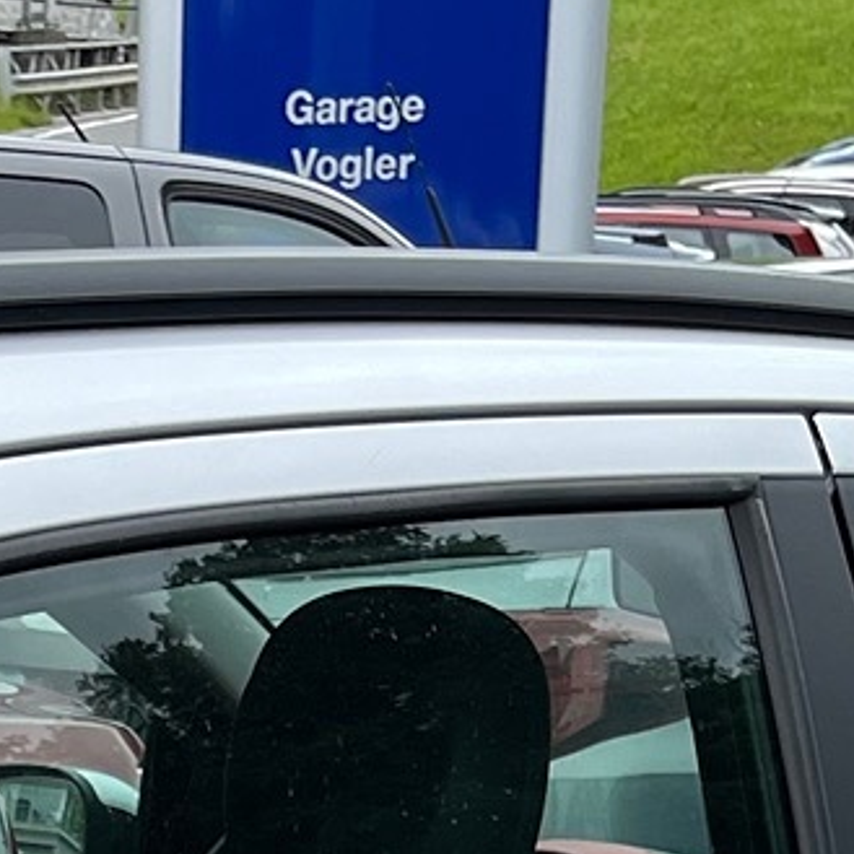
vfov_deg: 10.9
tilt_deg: -22.5
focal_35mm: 141
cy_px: 1890
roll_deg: +3.0
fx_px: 3936
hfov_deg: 12.1
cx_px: -223
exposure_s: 1/1372
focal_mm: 5.1
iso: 50
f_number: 1.6
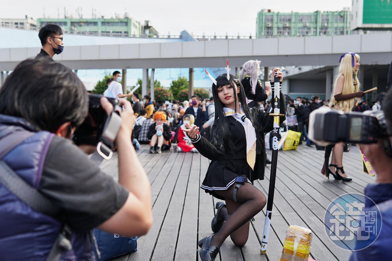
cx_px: 196
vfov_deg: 29.9
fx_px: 490
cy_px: 130
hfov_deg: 43.6
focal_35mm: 45
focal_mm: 30
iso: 100
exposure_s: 1/800
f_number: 2.8
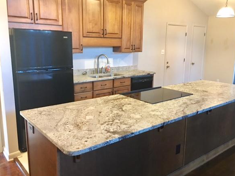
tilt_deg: -11.6
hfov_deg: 56.7
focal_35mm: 32
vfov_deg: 44.2
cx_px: 128
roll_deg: -1.1
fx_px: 217
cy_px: 90
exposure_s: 1/4
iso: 64
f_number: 2.2
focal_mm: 4.15
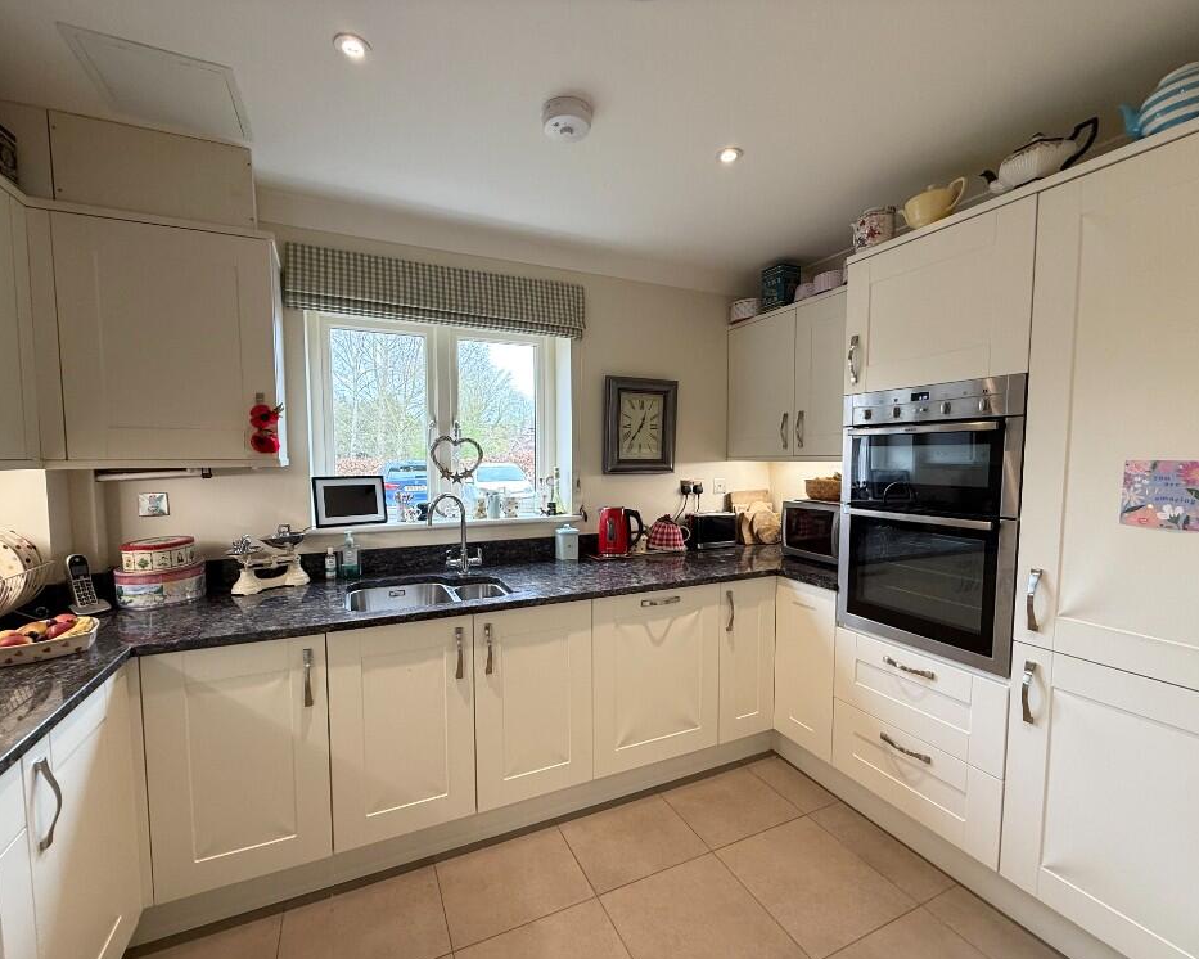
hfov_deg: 96.8
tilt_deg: -3.4
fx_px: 532
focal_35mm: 15
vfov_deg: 84.0
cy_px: 492
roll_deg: +0.2
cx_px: 591
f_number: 2.2
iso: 100
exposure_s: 1/100
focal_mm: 2.22
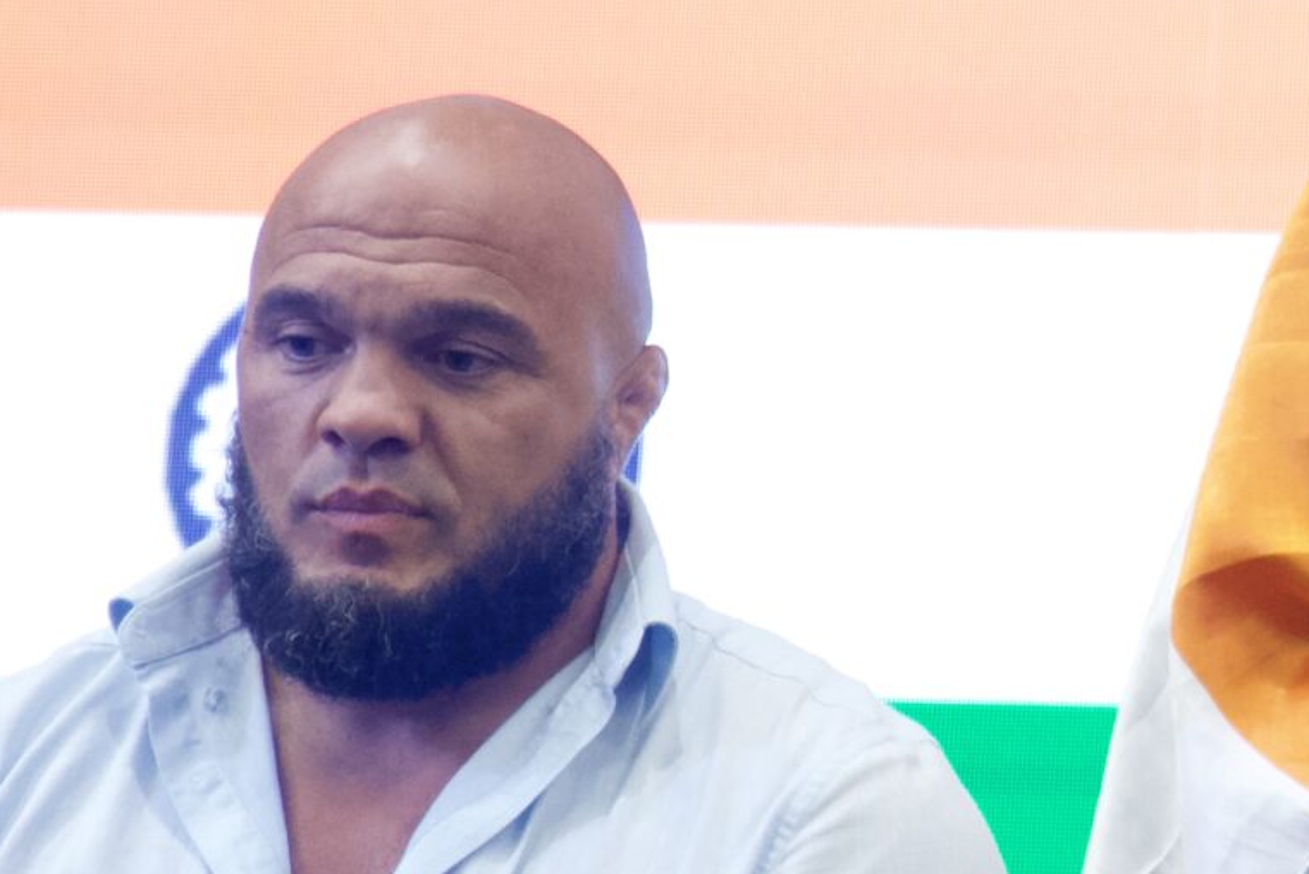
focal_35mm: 353
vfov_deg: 3.9
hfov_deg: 5.8
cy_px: 199
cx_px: 1827
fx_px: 12840
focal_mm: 70
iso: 2000
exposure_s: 1/250
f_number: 2.8
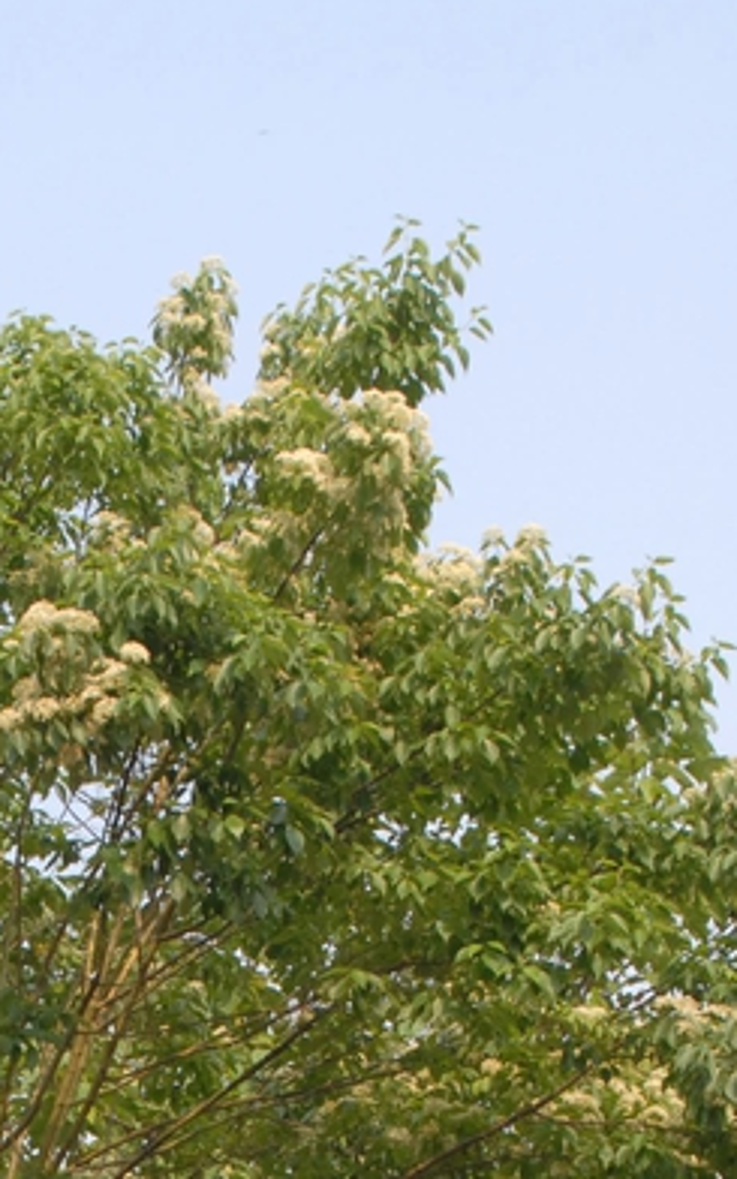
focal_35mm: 120
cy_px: 1498
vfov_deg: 16.5
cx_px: -62
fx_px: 3856
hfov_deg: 10.8
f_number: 9
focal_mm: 30
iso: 400
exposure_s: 1/320
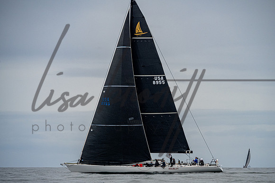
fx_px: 2162
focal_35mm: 283
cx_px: 150
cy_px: 105
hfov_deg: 7.3
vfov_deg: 4.9
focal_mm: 240
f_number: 8
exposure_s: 1/2000
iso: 800
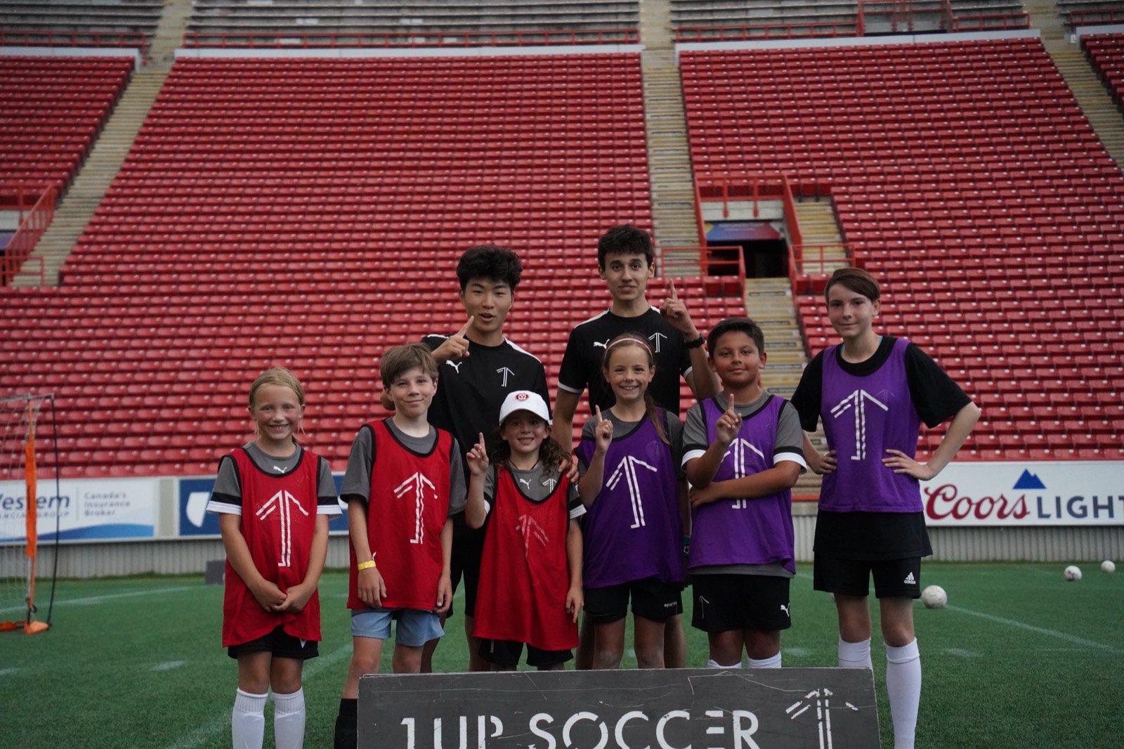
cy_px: 374
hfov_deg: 23.9
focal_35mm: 85
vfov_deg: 16.1
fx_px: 2653
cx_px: 562
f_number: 4.5
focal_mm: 85
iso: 10000
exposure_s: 1/8000
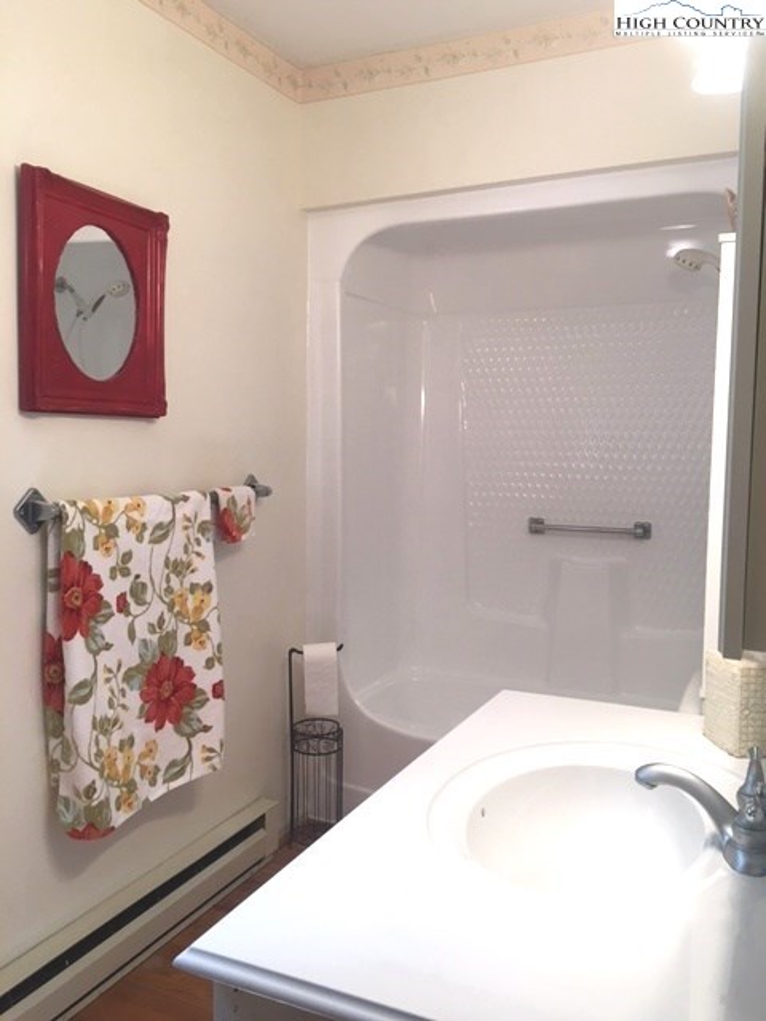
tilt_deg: -3.5
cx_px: 383
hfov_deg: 48.2
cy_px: 510
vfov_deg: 61.7
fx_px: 856
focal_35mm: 29
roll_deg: -0.1
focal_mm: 4.15
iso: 25
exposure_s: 1/15
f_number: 2.2
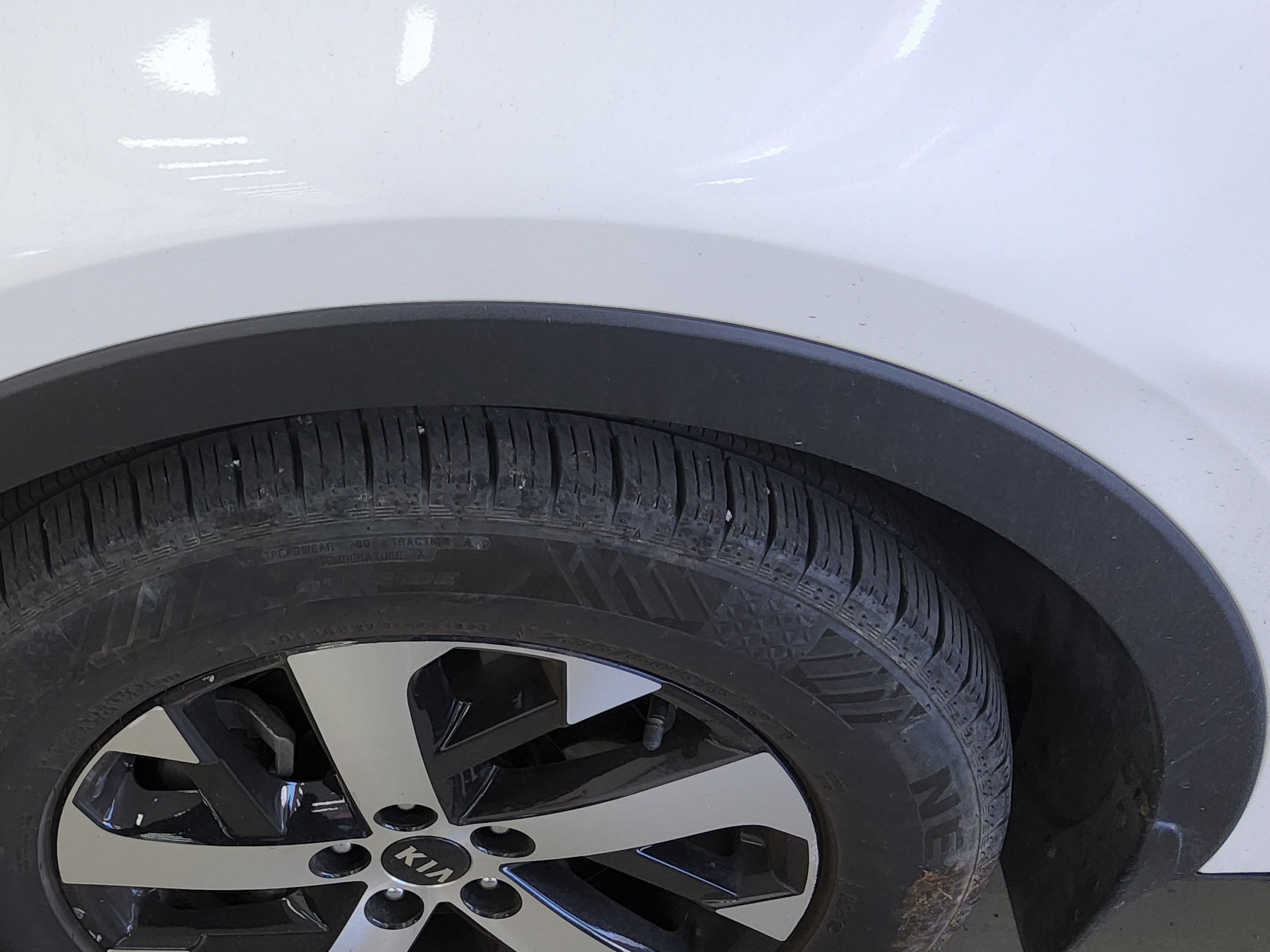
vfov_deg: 33.3
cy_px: 624
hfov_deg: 42.2
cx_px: 279
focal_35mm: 43
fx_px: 1578
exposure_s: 1/120
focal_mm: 3.08
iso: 64
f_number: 2
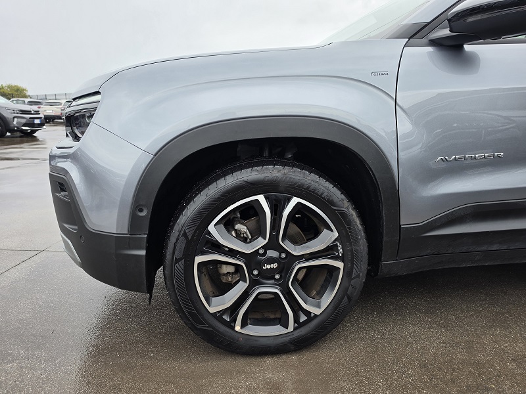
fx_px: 349
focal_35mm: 23
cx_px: 263
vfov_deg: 58.9
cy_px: 197
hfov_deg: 73.9
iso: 10
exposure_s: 1/208
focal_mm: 6.5
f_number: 1.4
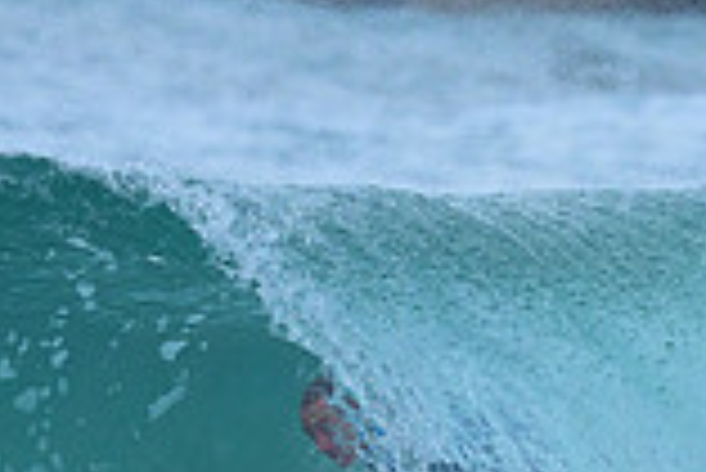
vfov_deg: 0.4
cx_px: 514
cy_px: 533
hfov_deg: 0.6
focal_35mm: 3300
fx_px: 64775
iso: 560
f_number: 6.3
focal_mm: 800
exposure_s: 1/2000
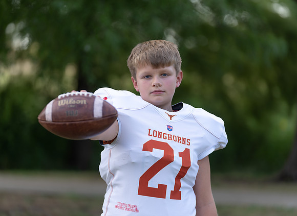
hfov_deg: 12.0
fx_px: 1408
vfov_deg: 8.8
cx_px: 150
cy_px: 113
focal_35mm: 166
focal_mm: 143
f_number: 2.8
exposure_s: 1/400
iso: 100
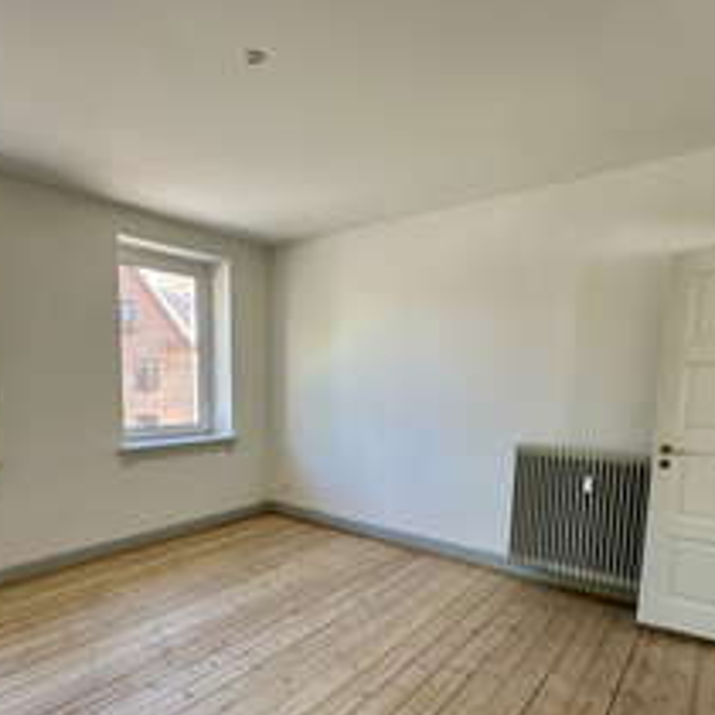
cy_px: 443
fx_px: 514
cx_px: 312
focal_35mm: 22
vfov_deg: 68.6
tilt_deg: -6.3
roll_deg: -0.3
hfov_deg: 69.3
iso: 64
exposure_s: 1/99
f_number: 2.2
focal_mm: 2.22
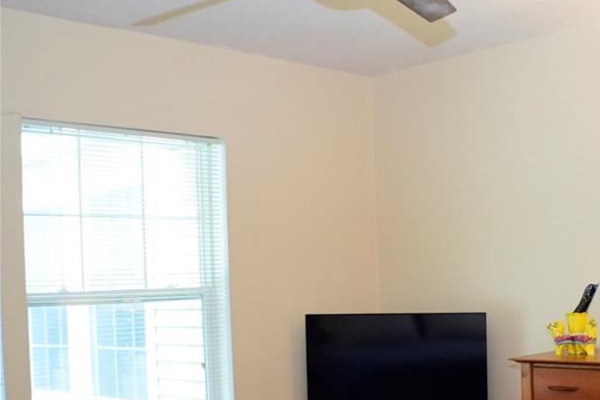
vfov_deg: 19.1
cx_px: 506
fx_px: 1183
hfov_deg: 27.7
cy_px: 300
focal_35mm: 71
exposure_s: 1/50
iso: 2500
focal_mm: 28
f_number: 5
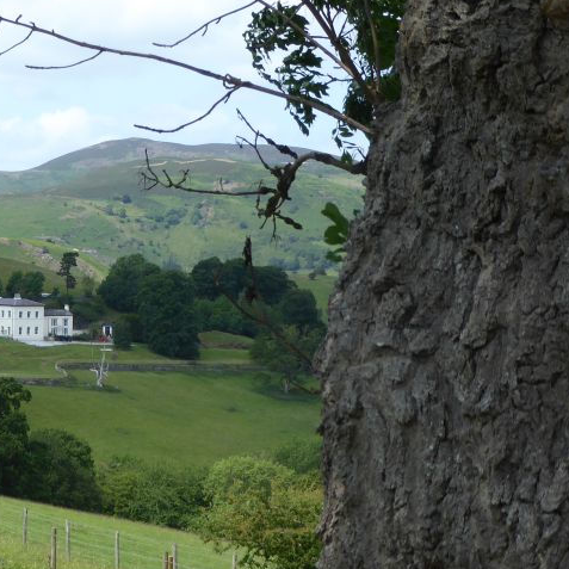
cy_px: 276
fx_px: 1730
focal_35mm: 93
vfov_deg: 18.7
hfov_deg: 18.3
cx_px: 23
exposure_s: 1/400
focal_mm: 8.4
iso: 80
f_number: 4
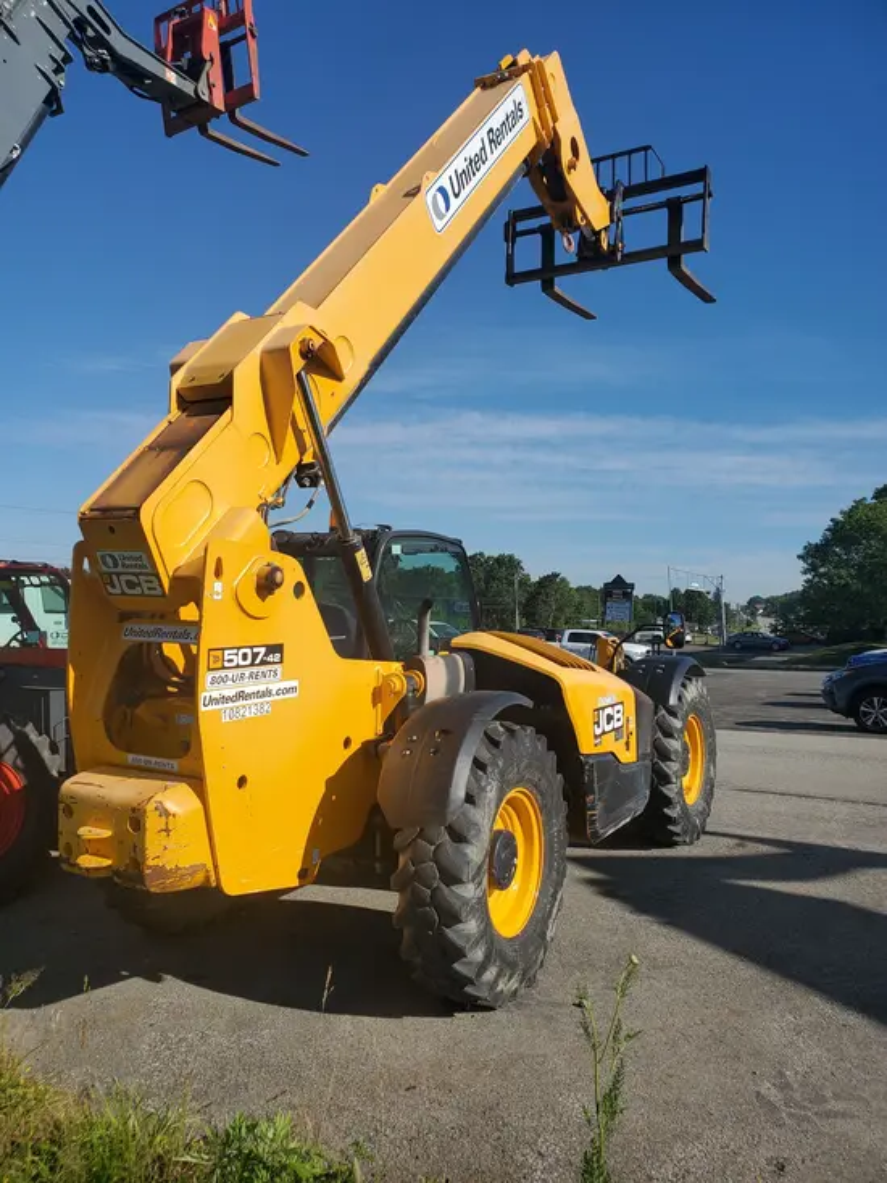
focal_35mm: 26
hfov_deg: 53.1
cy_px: 592
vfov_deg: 67.3
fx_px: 888
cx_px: 444
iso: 50
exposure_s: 1/2459
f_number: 2.4
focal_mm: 4.3
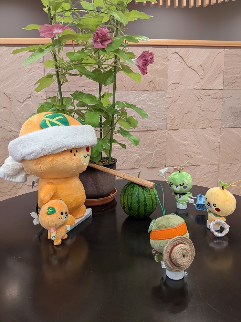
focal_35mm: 24
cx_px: 120
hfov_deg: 56.8
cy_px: 161
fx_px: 223
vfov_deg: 71.6
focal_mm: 4.53
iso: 66
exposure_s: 1/24
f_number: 1.7
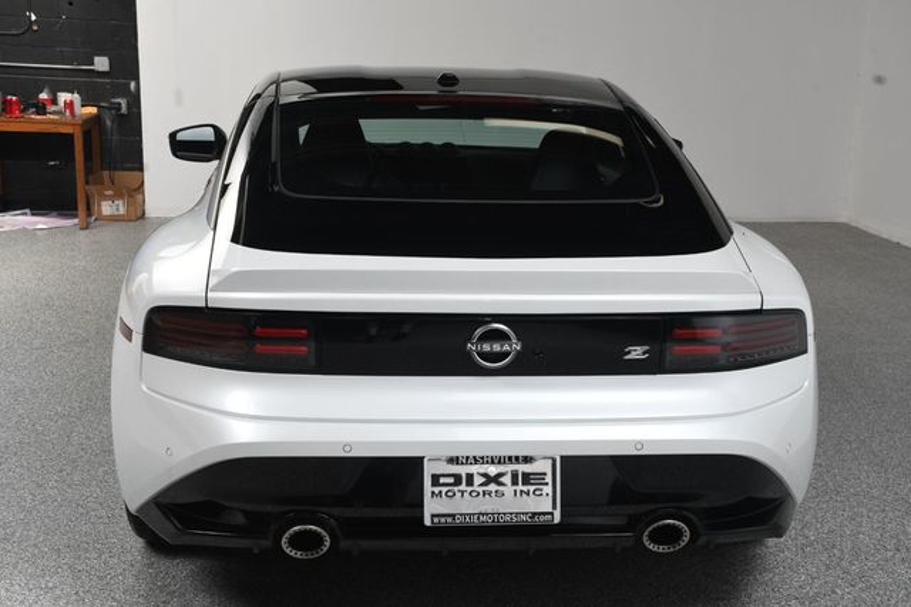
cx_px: 456
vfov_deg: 26.5
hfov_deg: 38.9
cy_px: 304
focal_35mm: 51
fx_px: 1290
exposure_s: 1/160
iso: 100
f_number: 11
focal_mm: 34
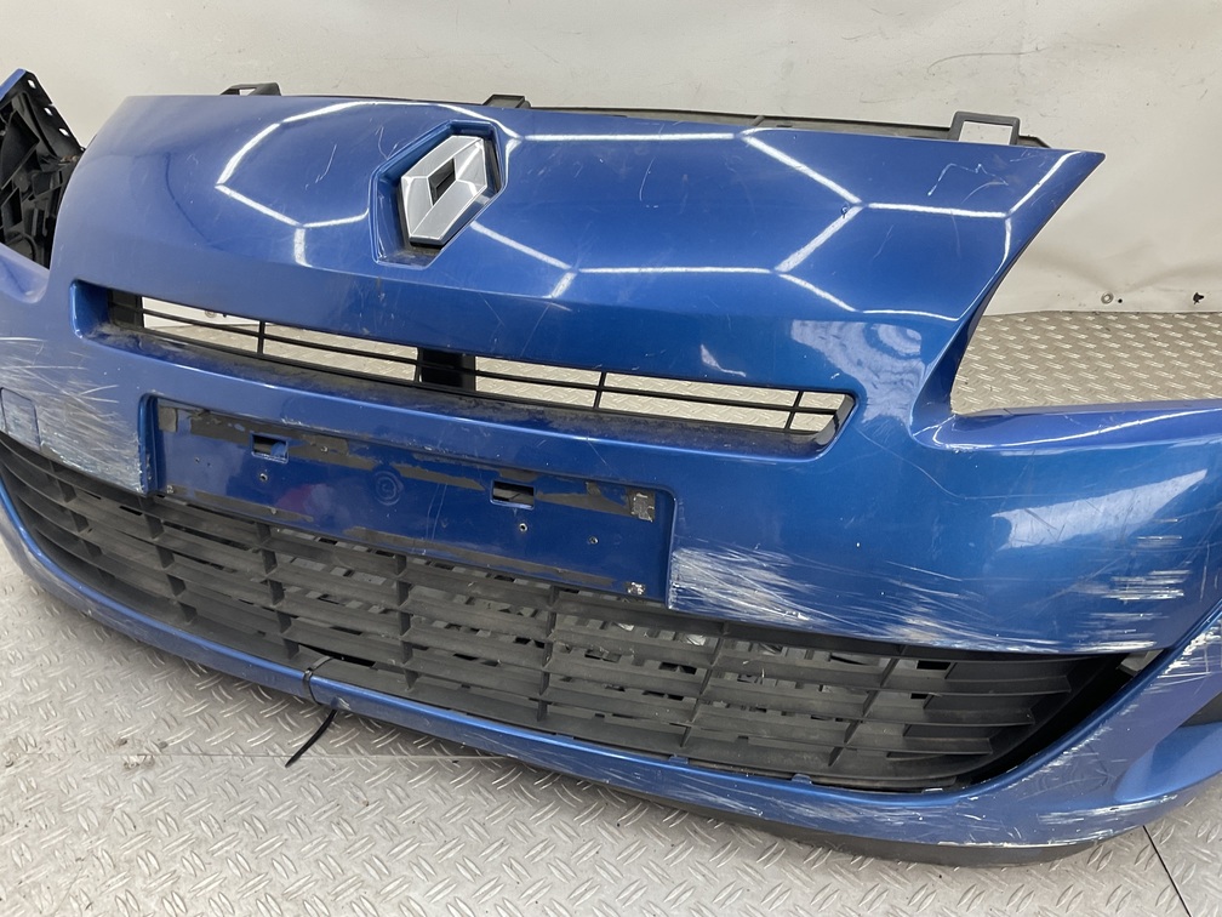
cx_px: 611
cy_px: 458
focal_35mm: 29
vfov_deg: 48.2
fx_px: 1024
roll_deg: -1.0
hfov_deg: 61.7
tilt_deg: -29.0
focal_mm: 3
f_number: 1.8
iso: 64
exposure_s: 1/100
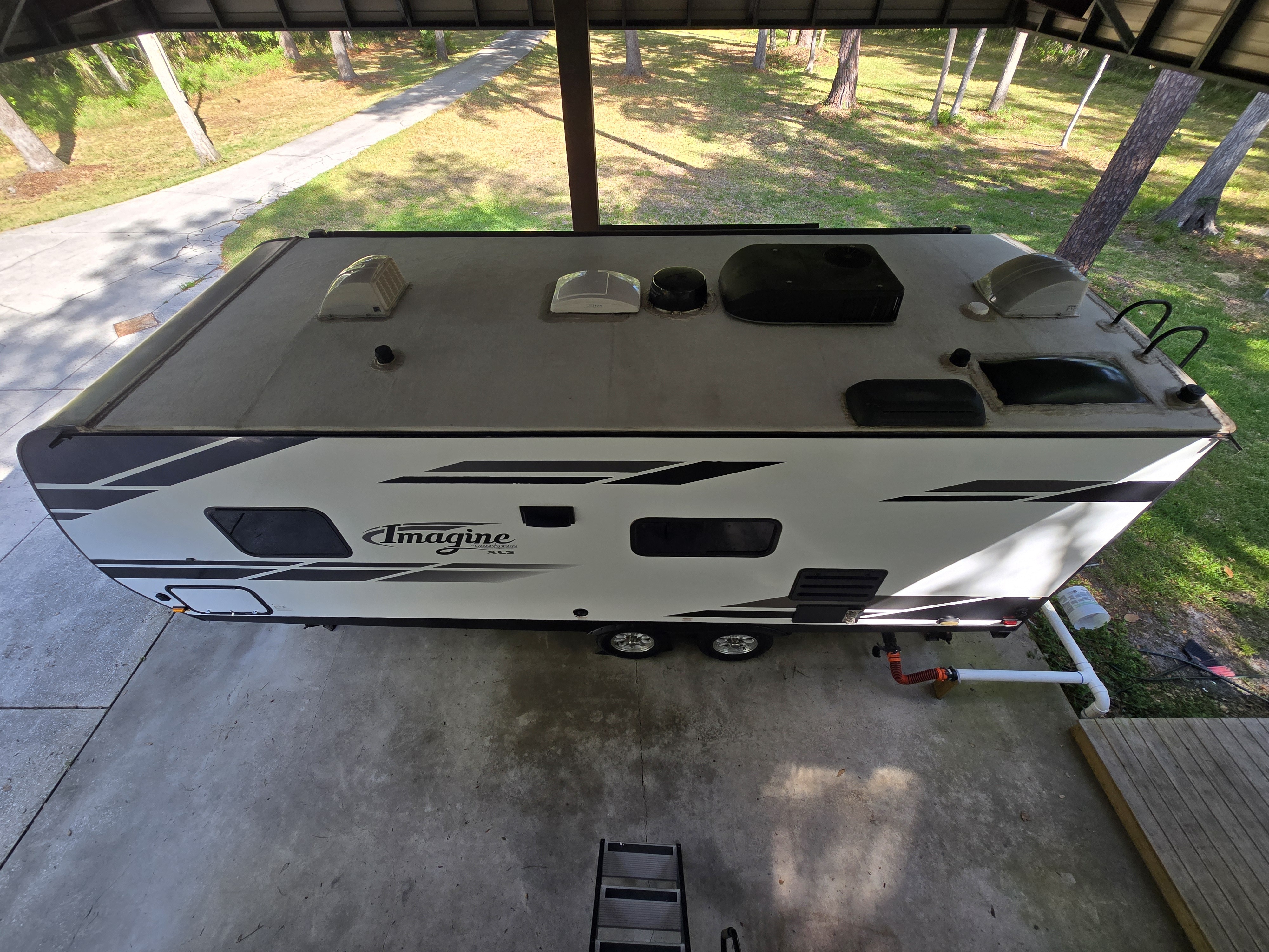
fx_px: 477
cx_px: 634
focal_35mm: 13
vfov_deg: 89.9
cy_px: 476
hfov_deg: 106.2
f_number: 2.2
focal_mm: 2.2
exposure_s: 1/242
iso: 50
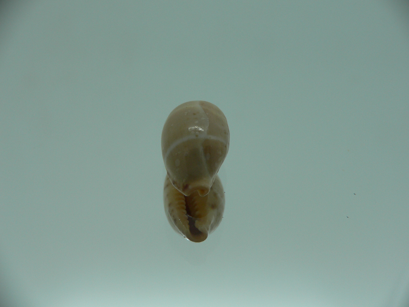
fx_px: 414
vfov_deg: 40.7
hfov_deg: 52.6
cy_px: 154
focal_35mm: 35
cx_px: 204
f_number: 2.8
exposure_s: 1/60
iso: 80
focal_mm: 4.6
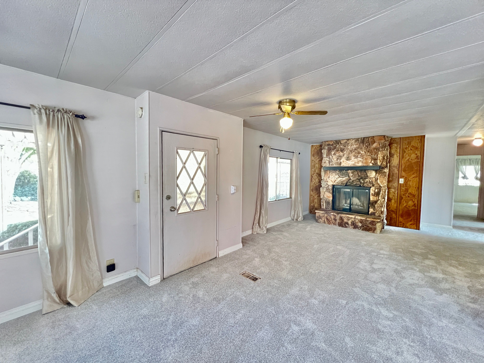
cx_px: 242
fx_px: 182
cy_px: 182
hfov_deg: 106.2
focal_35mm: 13
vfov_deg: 89.9
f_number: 1.8
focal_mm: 1.57
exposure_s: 1/60
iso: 640
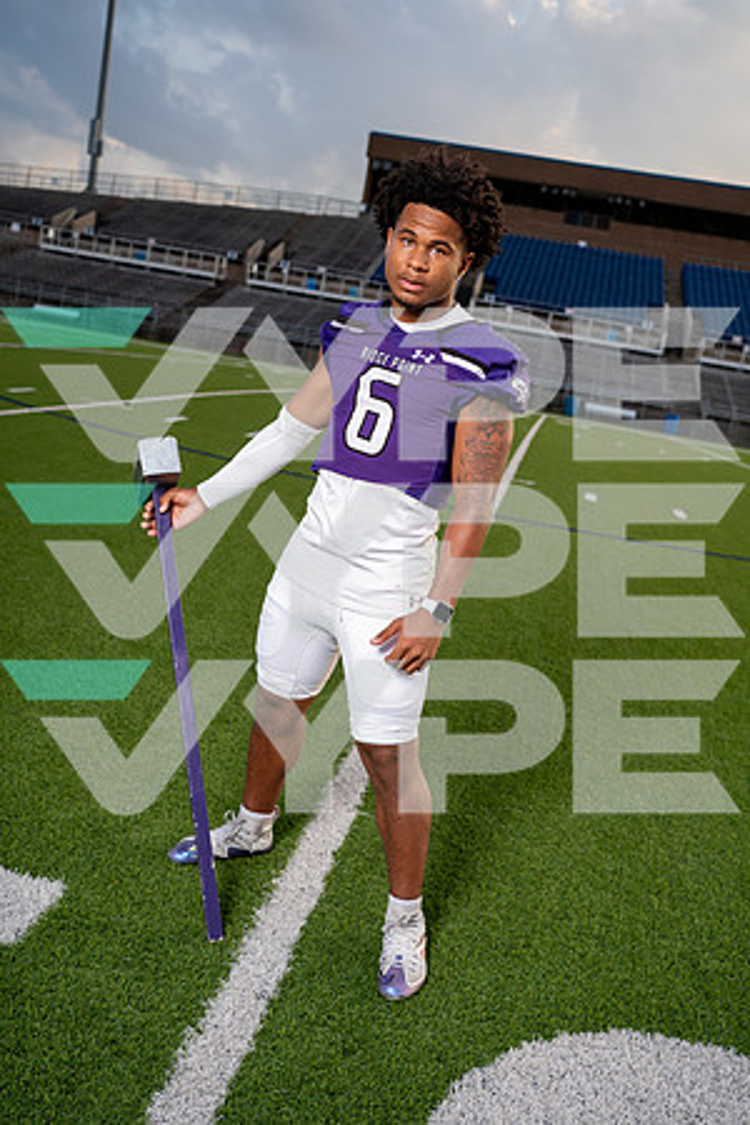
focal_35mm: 35
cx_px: 375
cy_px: 562
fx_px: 1094
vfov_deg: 54.4
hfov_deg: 37.9
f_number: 4
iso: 400
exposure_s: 1/250
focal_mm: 35
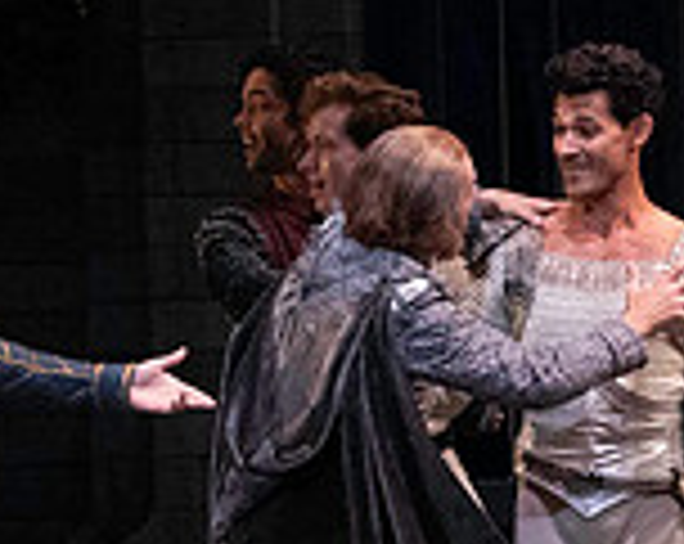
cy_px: 348
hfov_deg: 2.7
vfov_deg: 2.2
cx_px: 302
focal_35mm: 717
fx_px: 14487
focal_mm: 200
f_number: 13
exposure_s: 1/400
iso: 16000
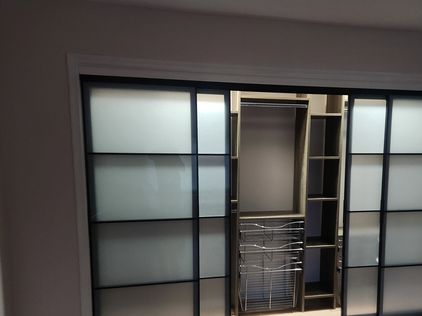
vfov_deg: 47.8
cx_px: 257
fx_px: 354
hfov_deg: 61.0
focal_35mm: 29
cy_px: 196
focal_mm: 5.4
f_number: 1.8
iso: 800
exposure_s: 1/24
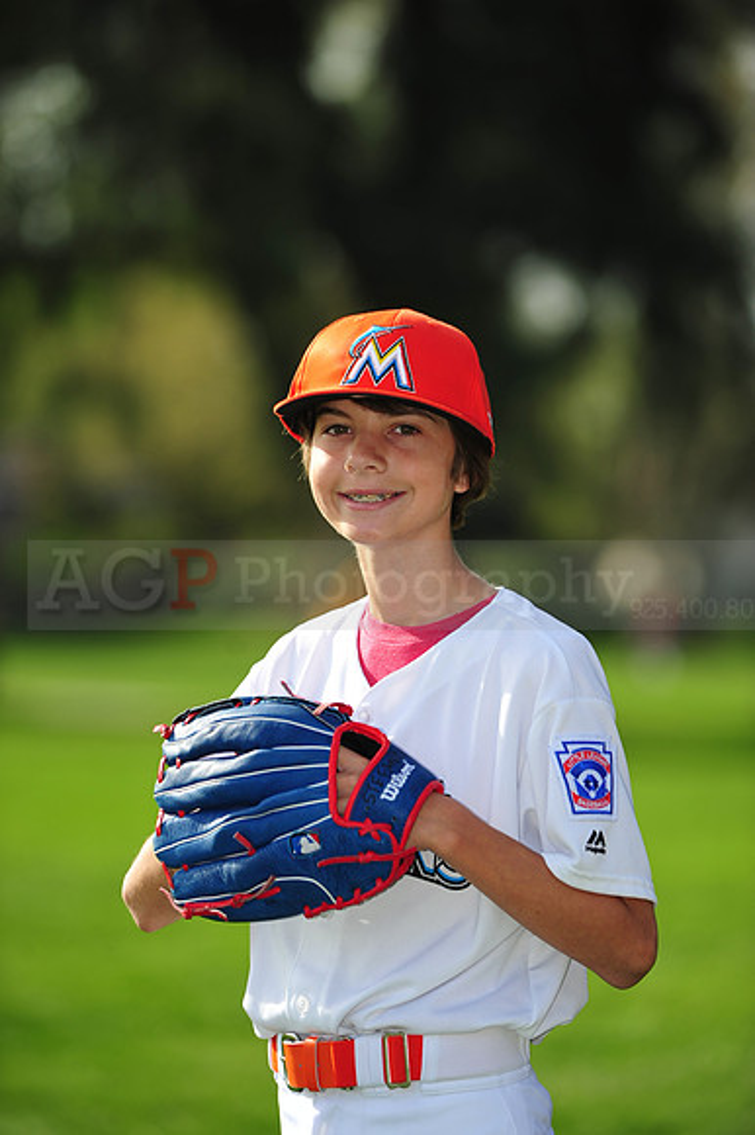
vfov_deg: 10.3
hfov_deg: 6.9
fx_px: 6299
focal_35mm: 200
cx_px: 378
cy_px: 568
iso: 200
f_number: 4.5
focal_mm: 200
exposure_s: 1/1000
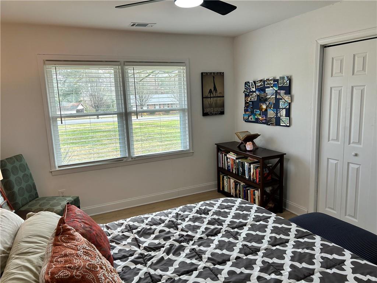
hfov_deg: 67.3
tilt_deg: -8.4
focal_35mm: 26
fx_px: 283
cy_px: 142
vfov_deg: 53.1
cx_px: 188
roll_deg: +3.0
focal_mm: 5.7
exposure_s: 1/120
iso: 64
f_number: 1.5
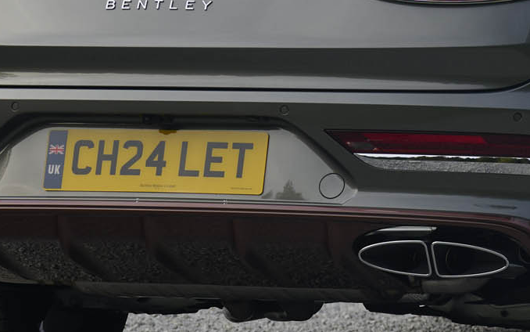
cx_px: 549
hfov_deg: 6.1
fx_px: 4926
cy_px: -21
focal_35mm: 341
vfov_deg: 3.8
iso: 64
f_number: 2.8
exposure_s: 1/250
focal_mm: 70
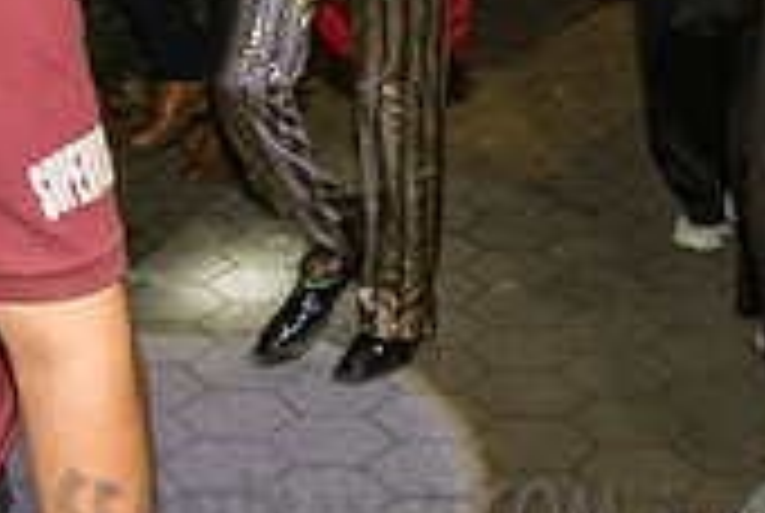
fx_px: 2320
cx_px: 392
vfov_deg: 12.1
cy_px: -245
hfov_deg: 18.7
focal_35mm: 109
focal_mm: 32
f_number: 3.2
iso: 6400
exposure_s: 1/200
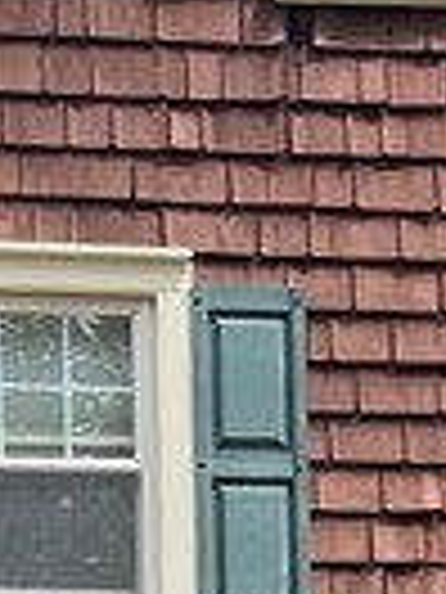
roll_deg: +1.3
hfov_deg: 7.4
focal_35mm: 201
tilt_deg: -0.4
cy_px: 1670
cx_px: 428
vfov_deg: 8.5
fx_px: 3453
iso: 32
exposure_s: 1/1618
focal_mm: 5.1
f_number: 1.6
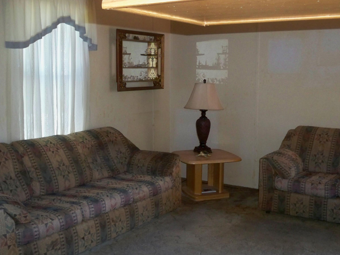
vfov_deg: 32.8
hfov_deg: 42.8
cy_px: 146
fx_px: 432
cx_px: 197
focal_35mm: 44
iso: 320
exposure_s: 1/60
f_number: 3.1
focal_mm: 6.3
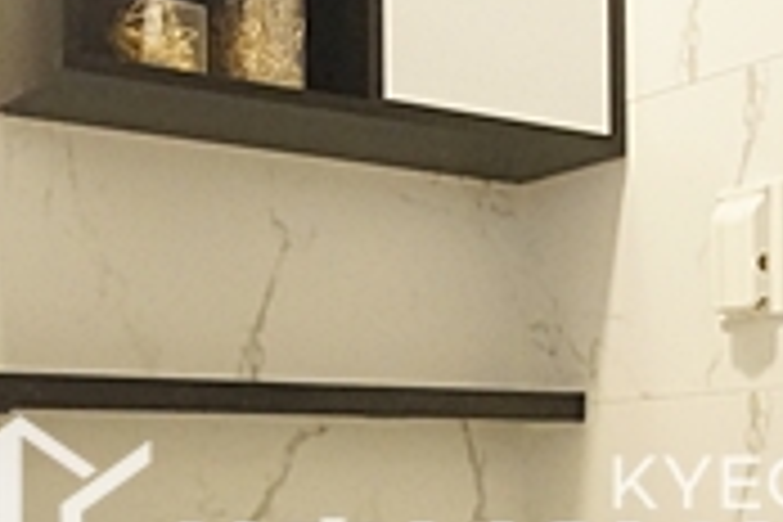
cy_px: 513
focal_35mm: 69
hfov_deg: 29.2
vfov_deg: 19.2
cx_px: 472
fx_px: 1501
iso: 1600
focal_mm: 10
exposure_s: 1/20
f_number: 9
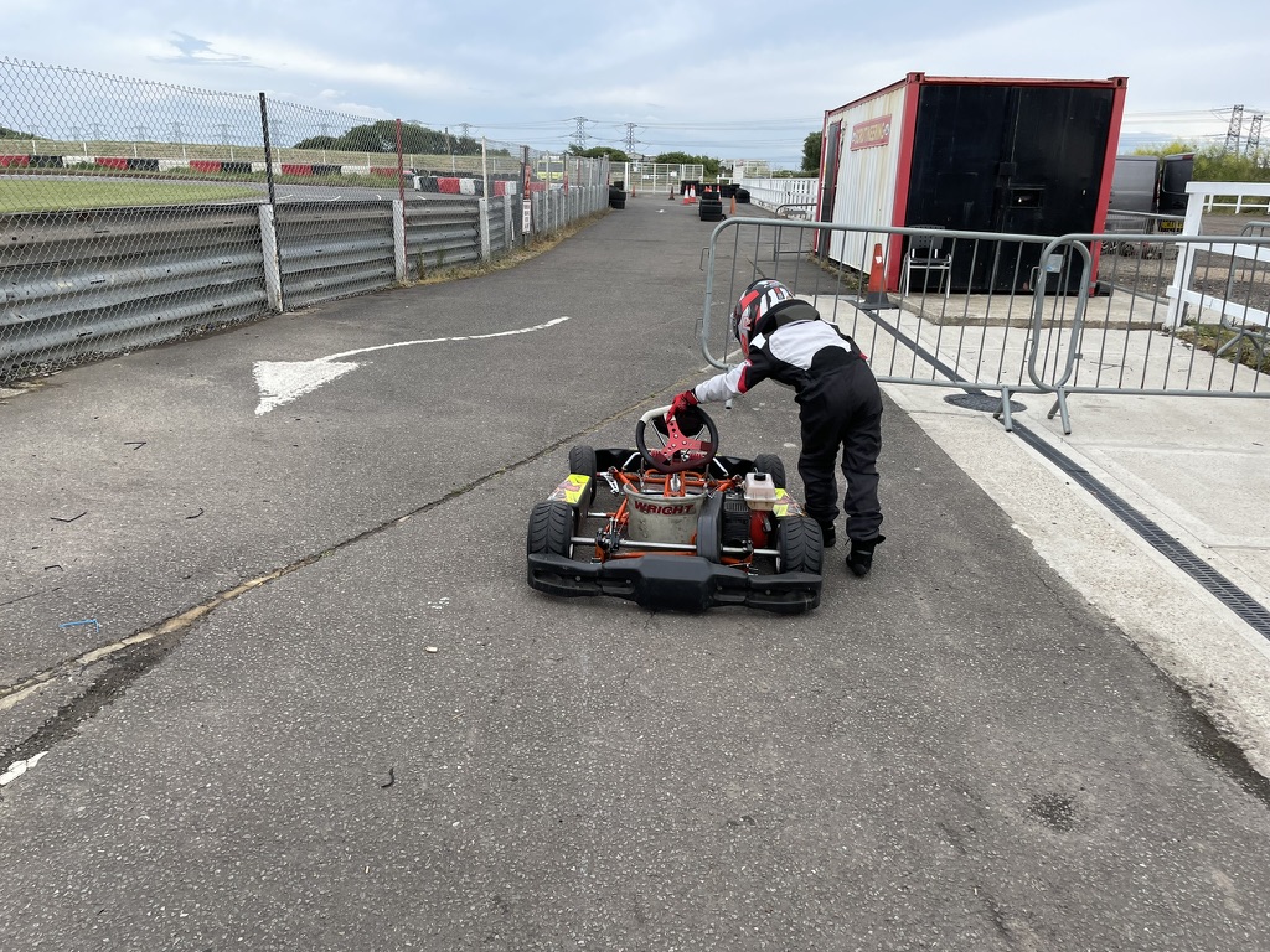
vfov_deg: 53.1
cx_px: 635
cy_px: 476
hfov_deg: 67.3
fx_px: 954
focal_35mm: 26
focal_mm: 4.2
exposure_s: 1/861
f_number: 1.6
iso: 32
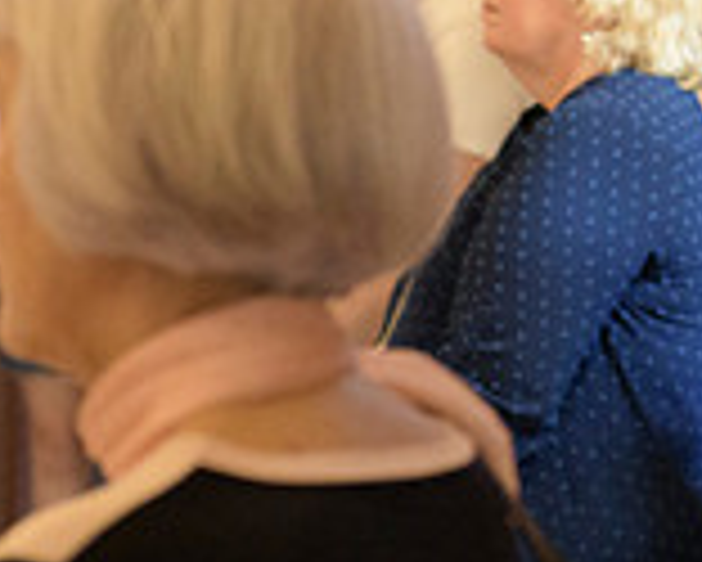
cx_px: 912
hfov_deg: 6.7
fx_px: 5946
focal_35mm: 286
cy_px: 63
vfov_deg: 5.4
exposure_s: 1/160
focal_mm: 70
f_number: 3.5
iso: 4500
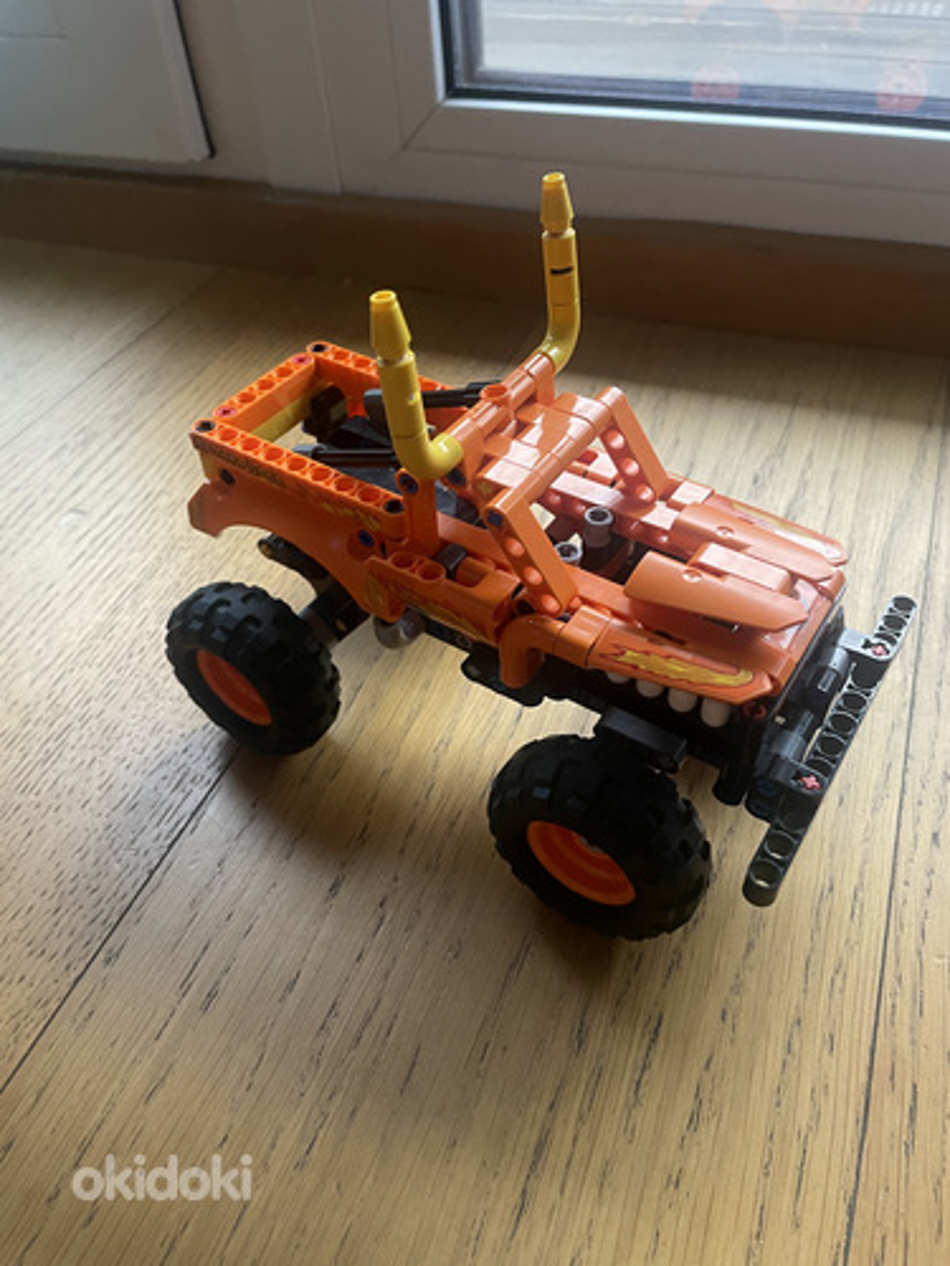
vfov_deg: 67.3
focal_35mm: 26
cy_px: 633
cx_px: 475
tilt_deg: -44.8
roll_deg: +4.5
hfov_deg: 53.1
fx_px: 951
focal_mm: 4.2
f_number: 1.6
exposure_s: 1/46
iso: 500
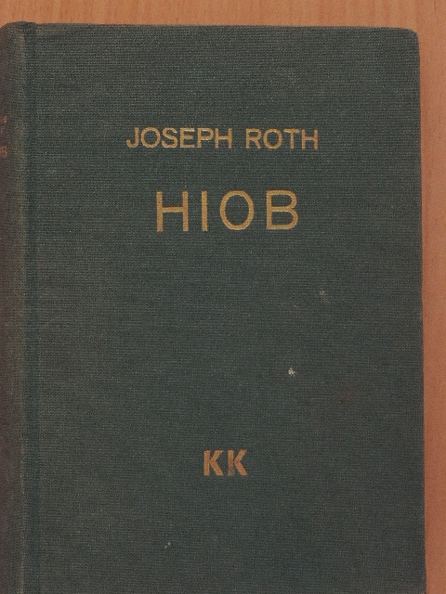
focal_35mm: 85
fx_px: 1460
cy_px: 297
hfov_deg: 17.4
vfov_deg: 23.0
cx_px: 223
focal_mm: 15.1
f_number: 4
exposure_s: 1/100
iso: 800
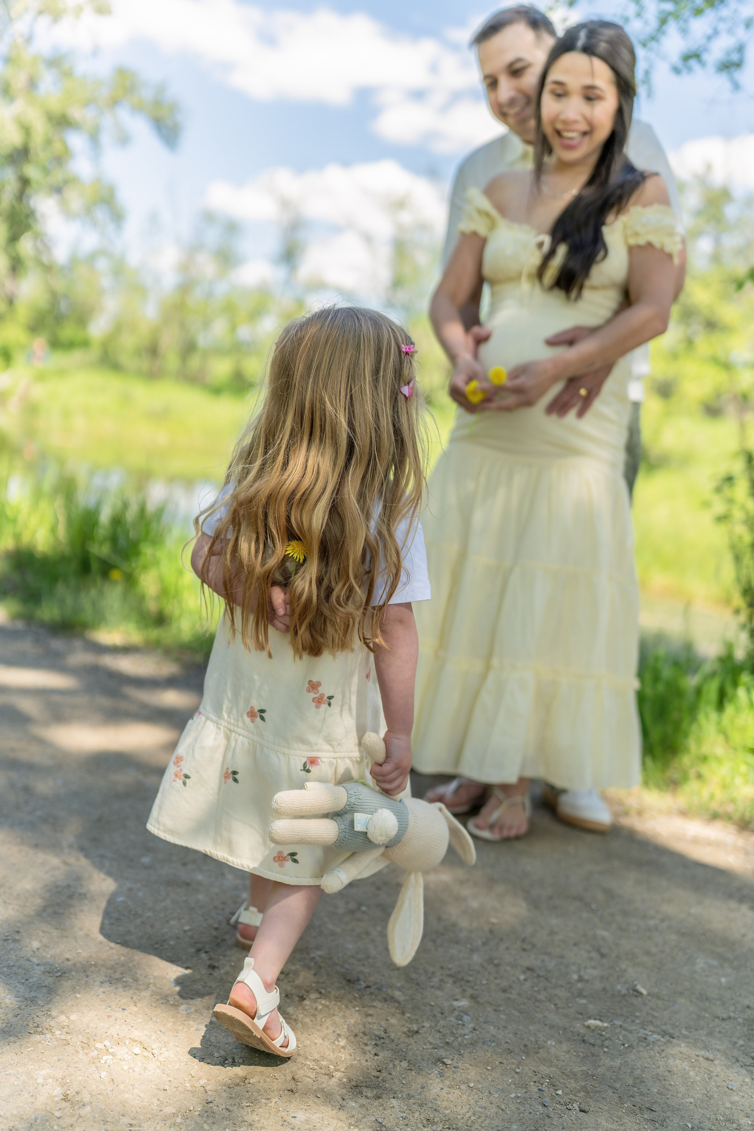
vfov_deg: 54.4
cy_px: 566
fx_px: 1099
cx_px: 377
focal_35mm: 35
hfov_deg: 37.9
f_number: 1.8
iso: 200
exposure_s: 1/2500
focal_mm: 35
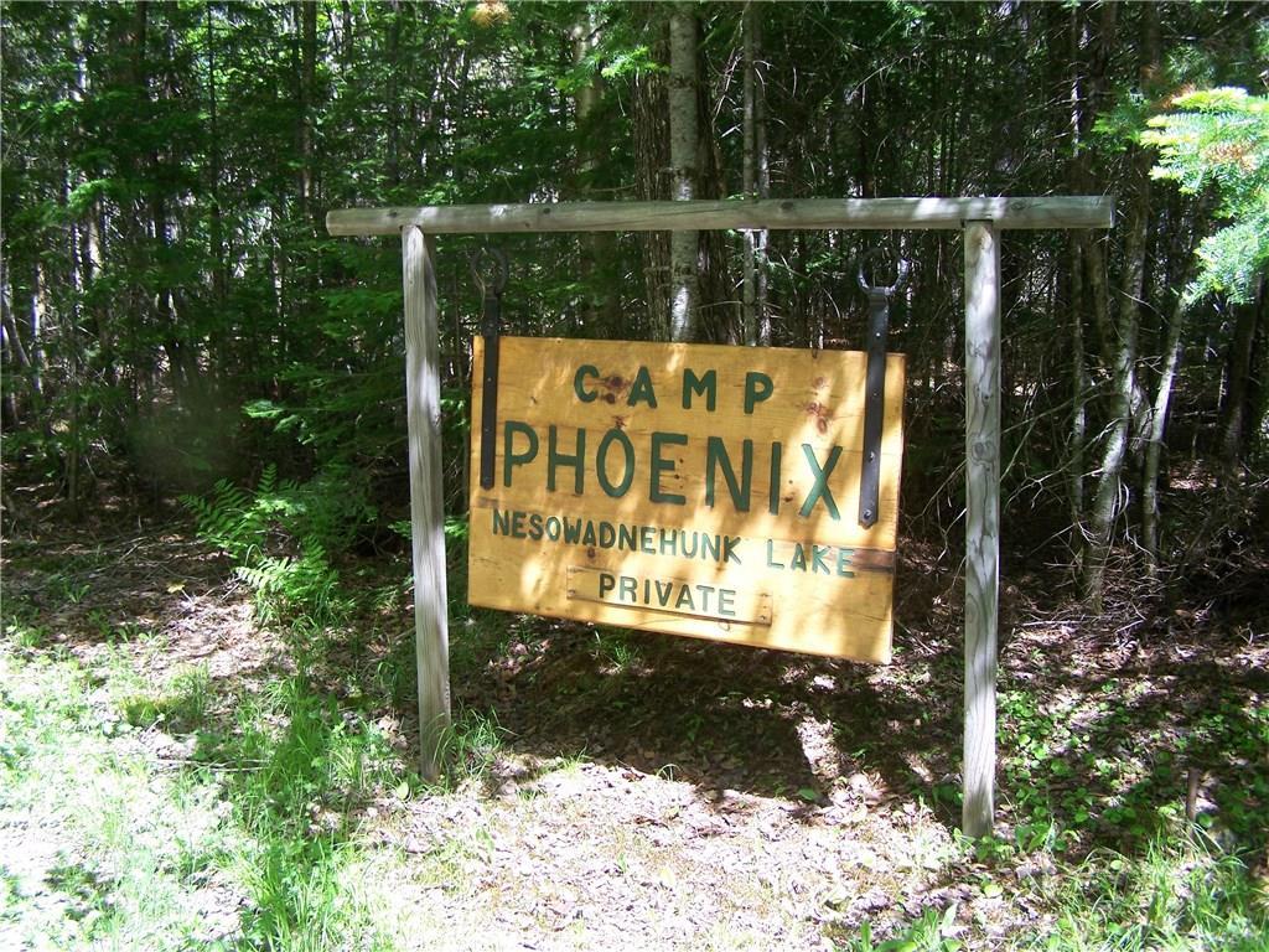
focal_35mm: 38
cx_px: 634
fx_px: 1393
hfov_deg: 49.0
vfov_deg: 37.7
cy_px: 476
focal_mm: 6.3
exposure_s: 1/100
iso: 64
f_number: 2.8
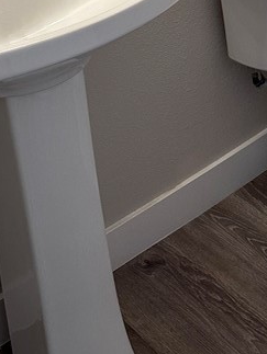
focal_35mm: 76
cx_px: 292
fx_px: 780
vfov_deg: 22.7
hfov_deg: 18.7
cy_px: -116
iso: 200
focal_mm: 6.86
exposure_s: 1/120
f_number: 1.78
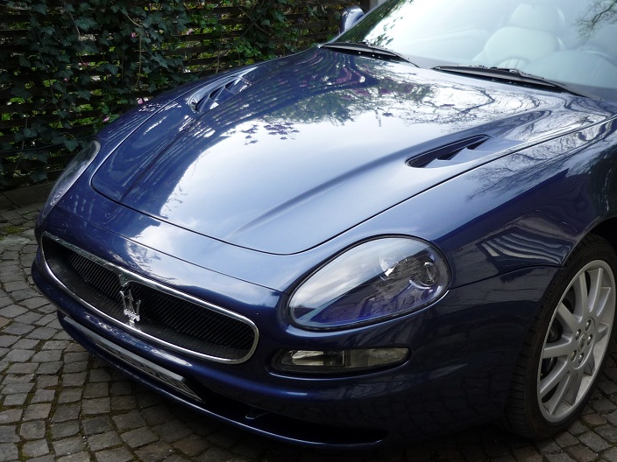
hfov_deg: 39.1
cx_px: 423
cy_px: 216
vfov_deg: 30.3
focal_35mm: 48
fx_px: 856
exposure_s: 1/40
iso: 100
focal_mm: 5.5
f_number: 2.8
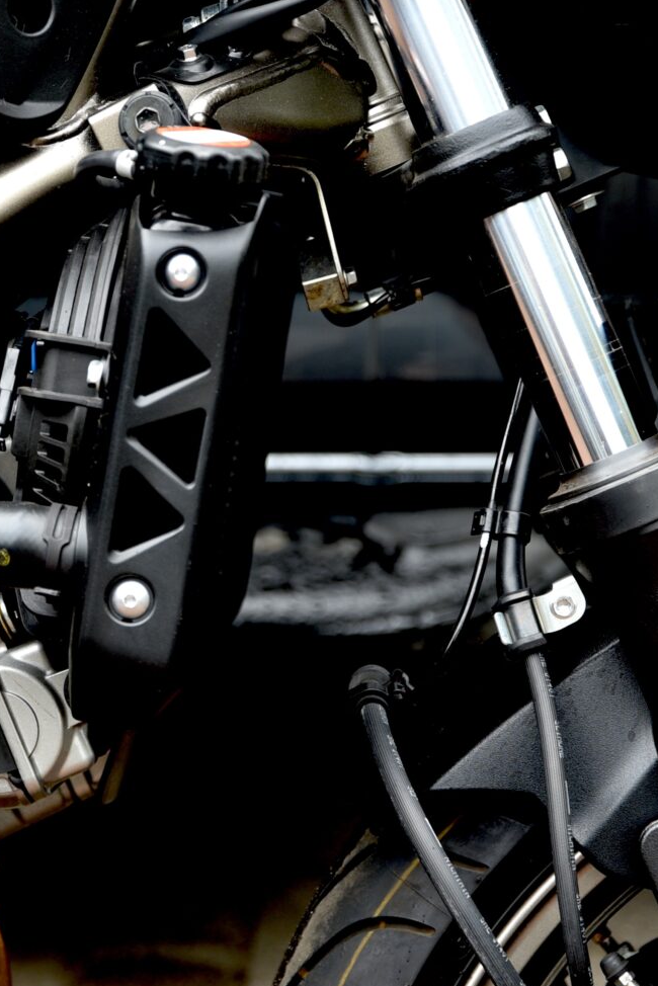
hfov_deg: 8.4
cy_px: 499
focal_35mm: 163
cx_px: 28
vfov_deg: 12.6
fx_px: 4465
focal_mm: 62
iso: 100
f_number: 3.2
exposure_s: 1/60
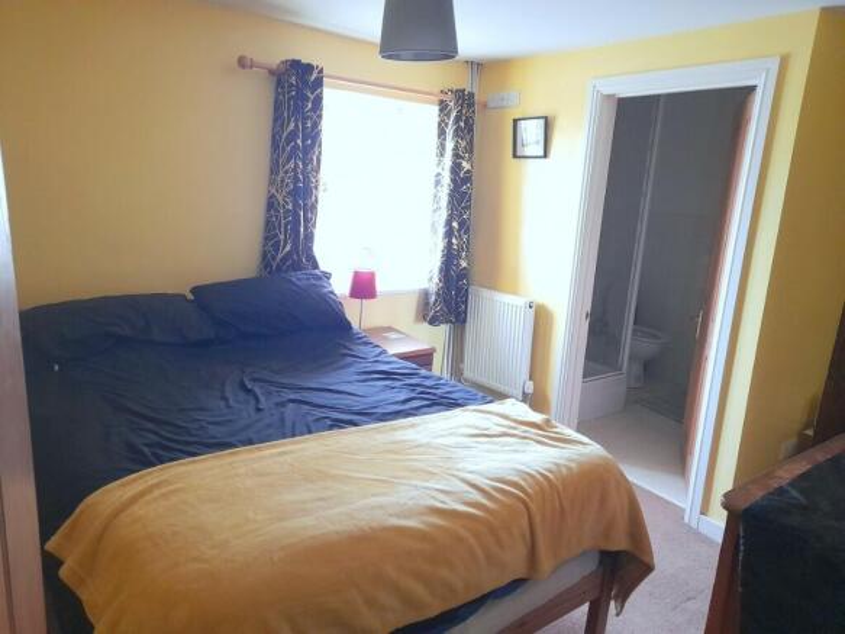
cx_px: 422
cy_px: 317
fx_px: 610
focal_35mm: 25
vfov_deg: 54.9
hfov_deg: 69.4
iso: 400
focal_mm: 4.6
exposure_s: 1/25
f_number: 2
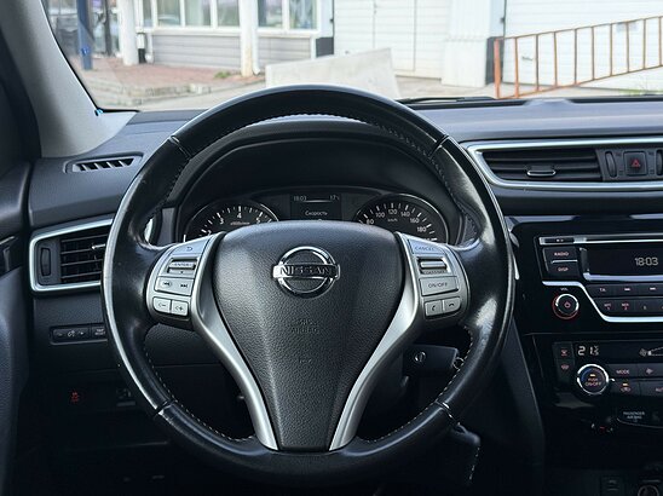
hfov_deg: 39.7
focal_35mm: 48
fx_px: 919
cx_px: 332
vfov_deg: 30.2
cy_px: 248
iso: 125
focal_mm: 6.76
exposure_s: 1/74
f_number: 1.78
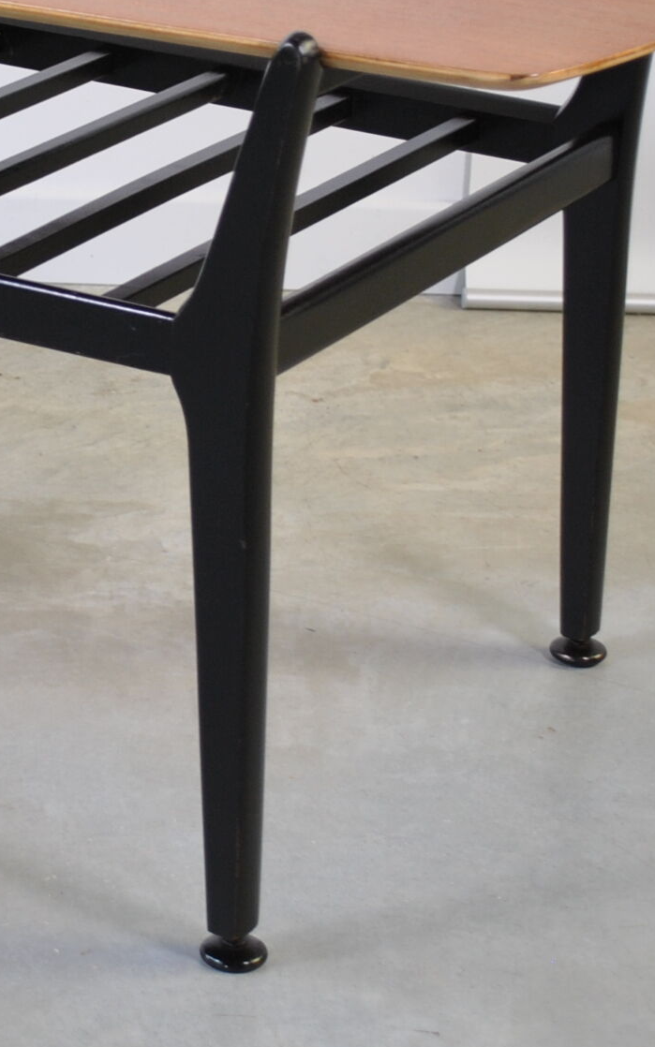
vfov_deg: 16.4
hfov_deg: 10.2
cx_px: -94
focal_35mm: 127
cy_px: 293
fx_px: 3626
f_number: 4.8
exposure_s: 1/50
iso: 200
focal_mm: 32
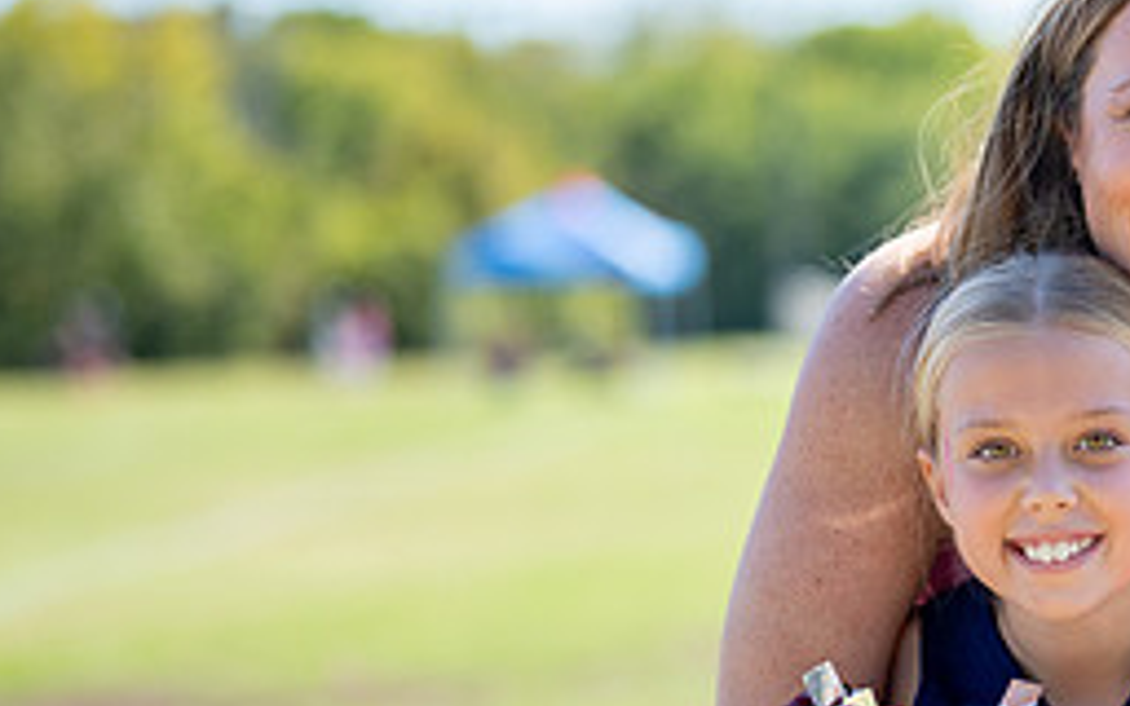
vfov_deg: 9.4
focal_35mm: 140
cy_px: 502
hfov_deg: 14.7
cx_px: 1149
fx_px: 4311
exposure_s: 1/8000
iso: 250
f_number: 1.2
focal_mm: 50
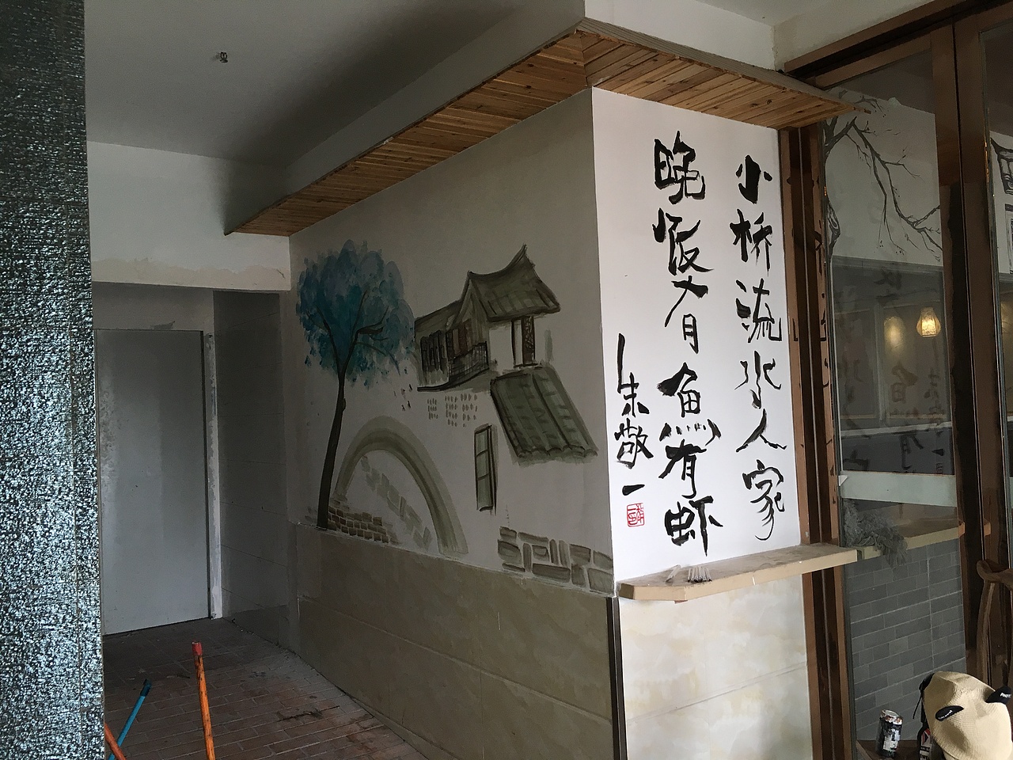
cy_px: 380
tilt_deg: +2.0
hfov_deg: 61.7
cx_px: 506
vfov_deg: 48.2
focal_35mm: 29
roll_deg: +2.9
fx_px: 849
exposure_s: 1/33
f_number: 2.2
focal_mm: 4.15
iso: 32
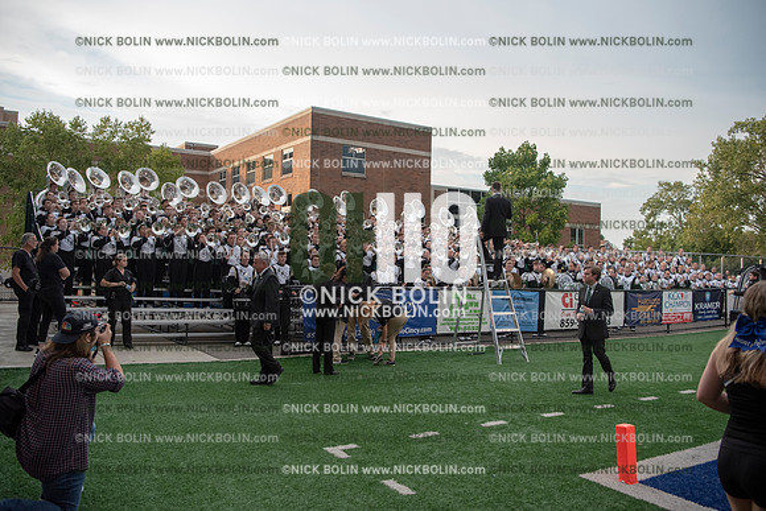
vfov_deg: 43.6
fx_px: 638
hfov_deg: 61.9
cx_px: 383
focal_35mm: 30
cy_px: 256
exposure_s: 1/1600
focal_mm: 30
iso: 1250
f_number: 3.5
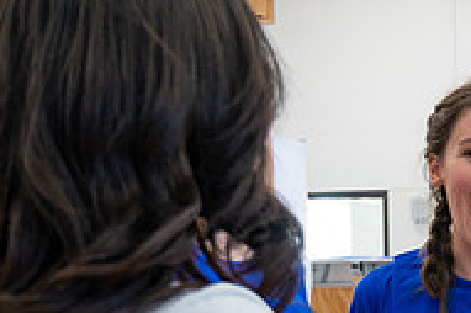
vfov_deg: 11.6
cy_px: 339
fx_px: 1516
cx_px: 738
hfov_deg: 16.0
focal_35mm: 116
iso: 2000
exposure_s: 1/250
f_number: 4
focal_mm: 29
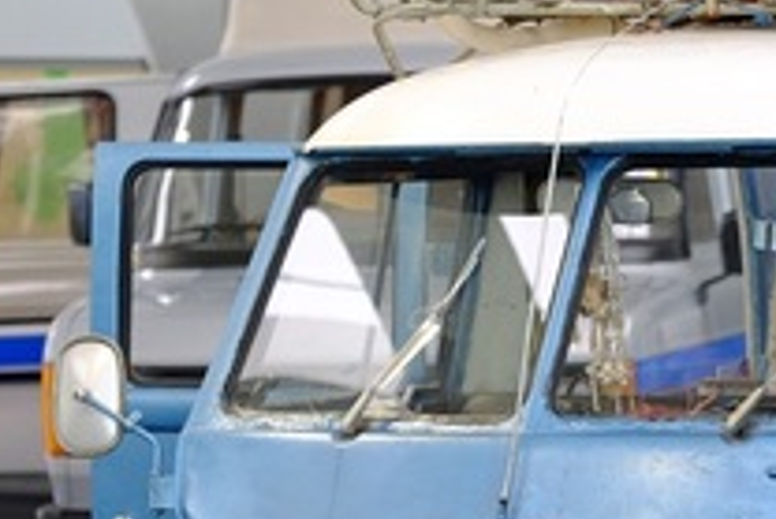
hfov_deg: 6.9
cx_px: 966
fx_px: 6406
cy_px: 474
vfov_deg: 4.6
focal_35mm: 297
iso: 500
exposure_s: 1/120
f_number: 2.8
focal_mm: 68.7
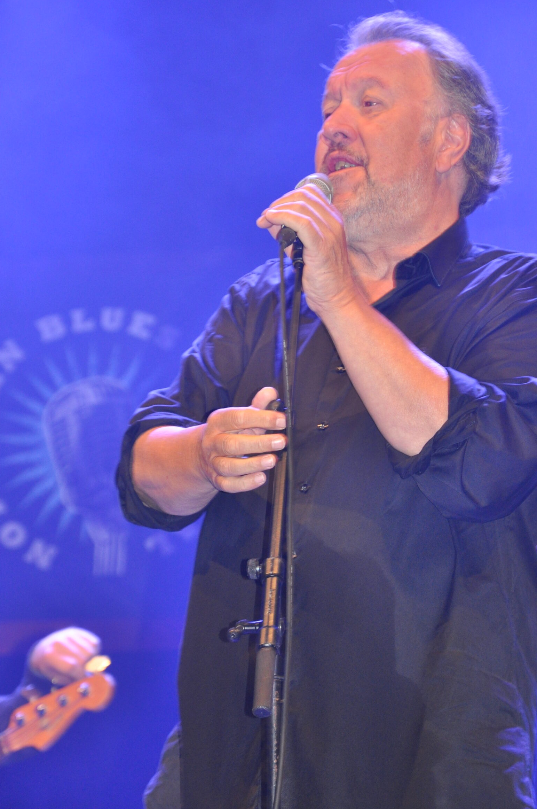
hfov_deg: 7.9
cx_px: 271
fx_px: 3893
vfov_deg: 11.9
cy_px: 392
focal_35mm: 174
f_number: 5.6
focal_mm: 105
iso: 800
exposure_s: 1/60
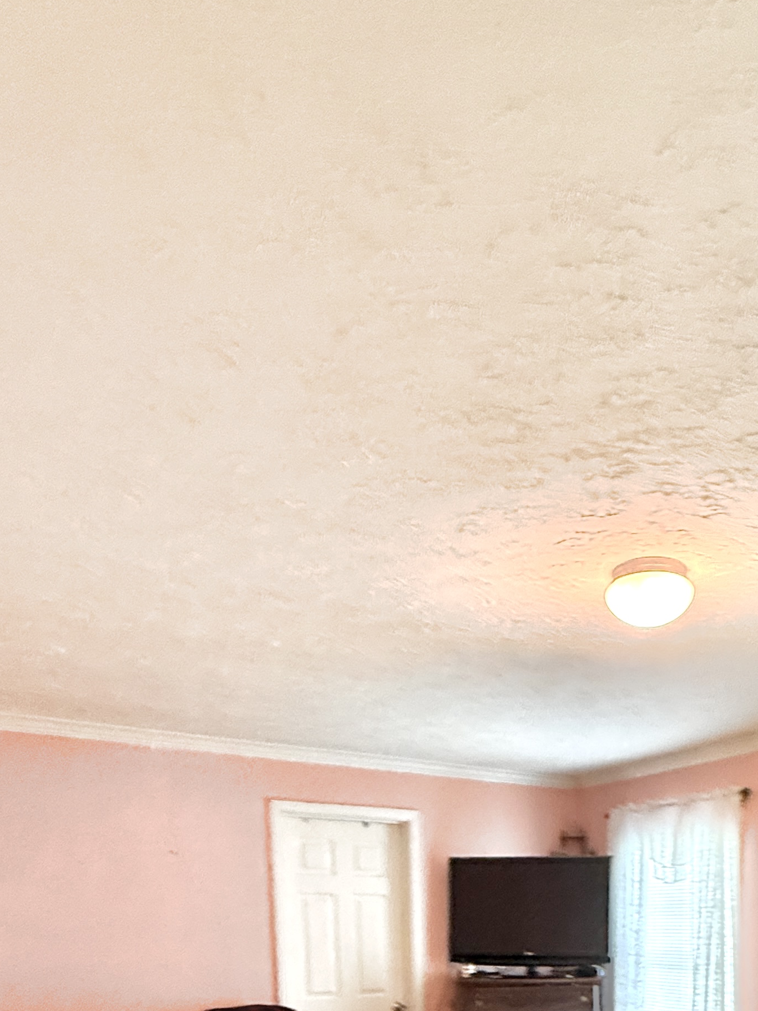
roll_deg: -3.1
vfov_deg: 46.8
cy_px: 1049
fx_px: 905
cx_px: 572
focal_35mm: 31
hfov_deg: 43.9
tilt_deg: -4.8
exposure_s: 1/60
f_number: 2.2
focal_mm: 2.22
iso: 400
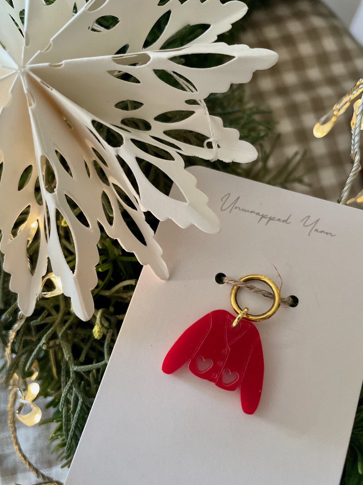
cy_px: 245
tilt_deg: -68.4
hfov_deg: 51.4
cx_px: 177
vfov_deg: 65.3
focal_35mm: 27
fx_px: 377
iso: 320
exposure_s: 1/60
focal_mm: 4.2
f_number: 1.6
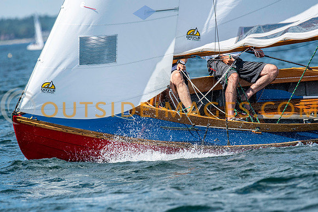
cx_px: 159
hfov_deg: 4.6
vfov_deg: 3.1
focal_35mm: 450
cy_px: 106
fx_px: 3976
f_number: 5.6
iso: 320
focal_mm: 300
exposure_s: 1/1600
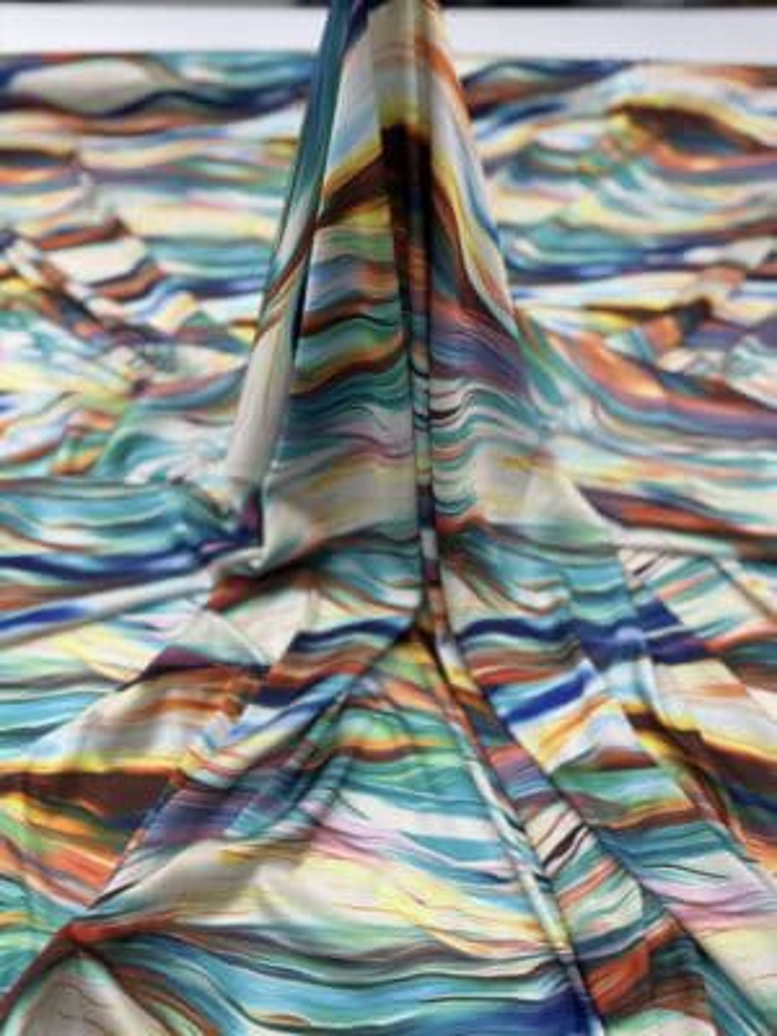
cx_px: 388
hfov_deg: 56.8
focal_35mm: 24
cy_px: 518
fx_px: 718
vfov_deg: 71.6
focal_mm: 6.8
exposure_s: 1/121
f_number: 1.8
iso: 50
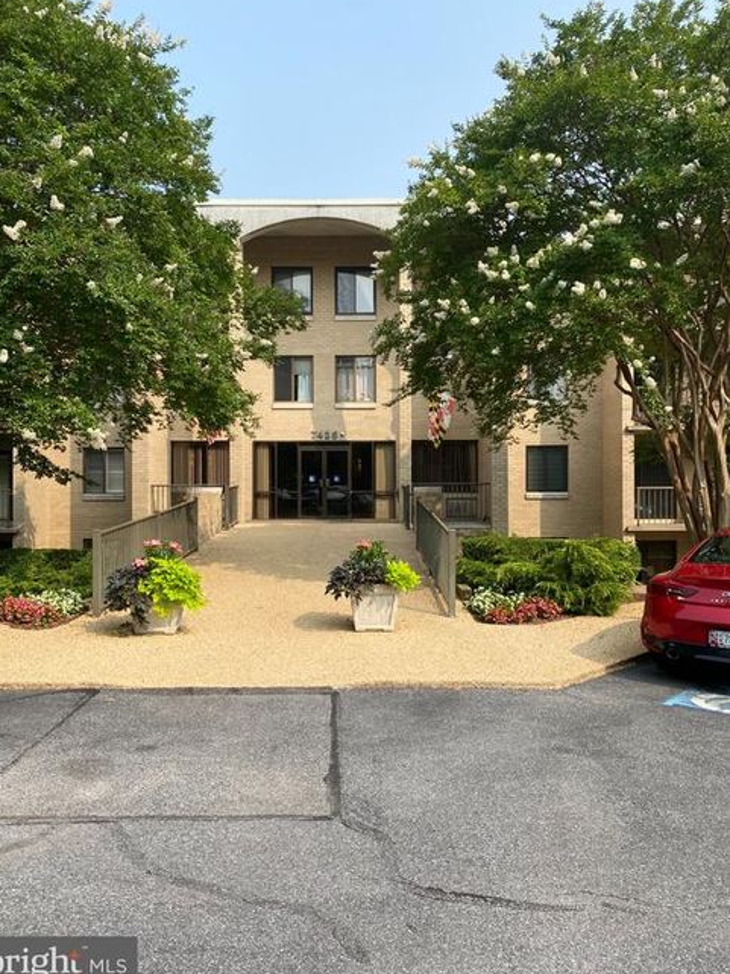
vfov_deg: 65.3
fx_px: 760
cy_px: 485
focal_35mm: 27
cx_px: 352
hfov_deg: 51.3
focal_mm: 4.25
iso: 32
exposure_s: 1/1346
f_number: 1.8
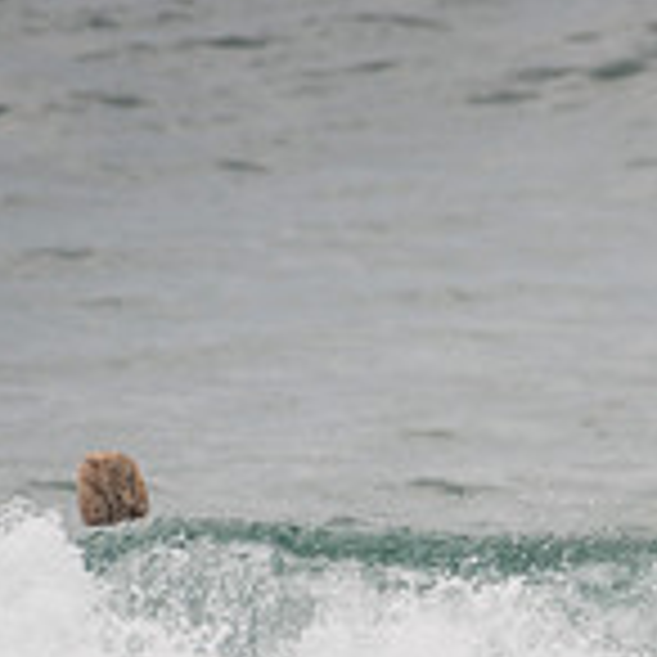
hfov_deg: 1.0
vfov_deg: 1.0
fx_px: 36354
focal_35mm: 1693
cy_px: 794
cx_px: 994
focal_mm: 500
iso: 220
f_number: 5.6
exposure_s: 1/320
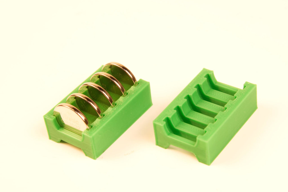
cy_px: 112
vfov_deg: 17.2
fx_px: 632
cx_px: 153
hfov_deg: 25.7
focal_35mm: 79
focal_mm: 44
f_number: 6.3
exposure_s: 1/30
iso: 200
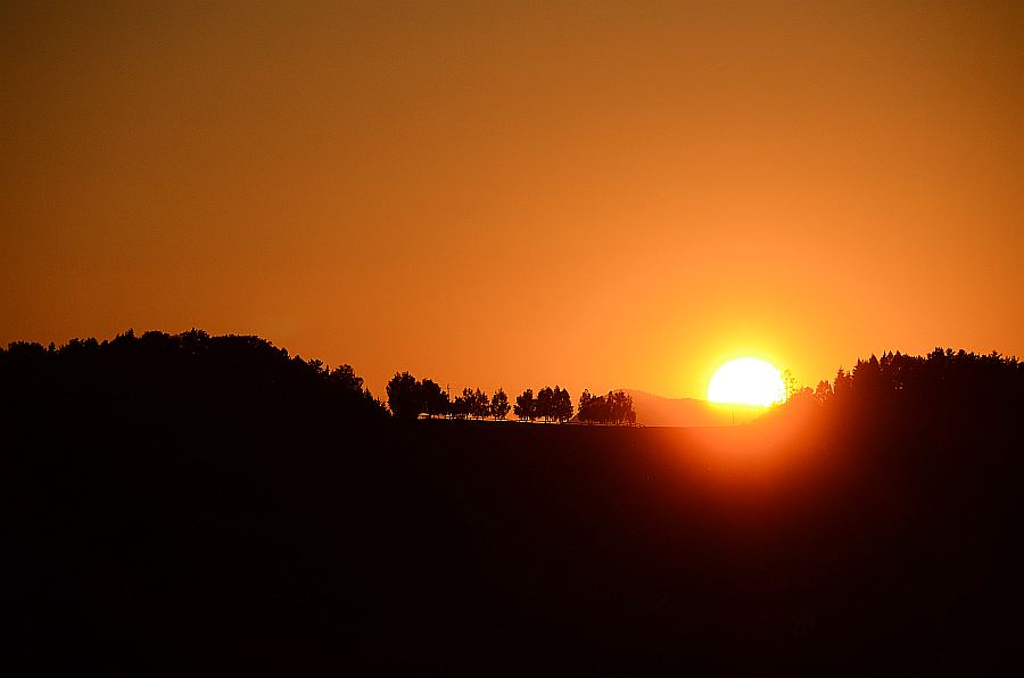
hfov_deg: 6.9
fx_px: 8515
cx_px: 512
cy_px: 339
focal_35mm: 300
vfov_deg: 4.6
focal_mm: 200
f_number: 8
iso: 400
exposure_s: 1/4000
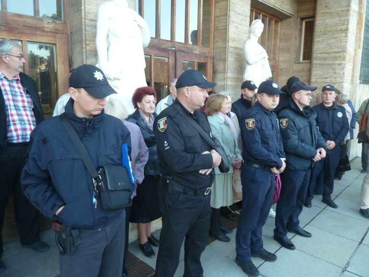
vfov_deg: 54.9
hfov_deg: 69.4
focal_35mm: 25
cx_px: 184
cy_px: 138
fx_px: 266
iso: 100
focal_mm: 4.1
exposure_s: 1/30
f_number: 3.3
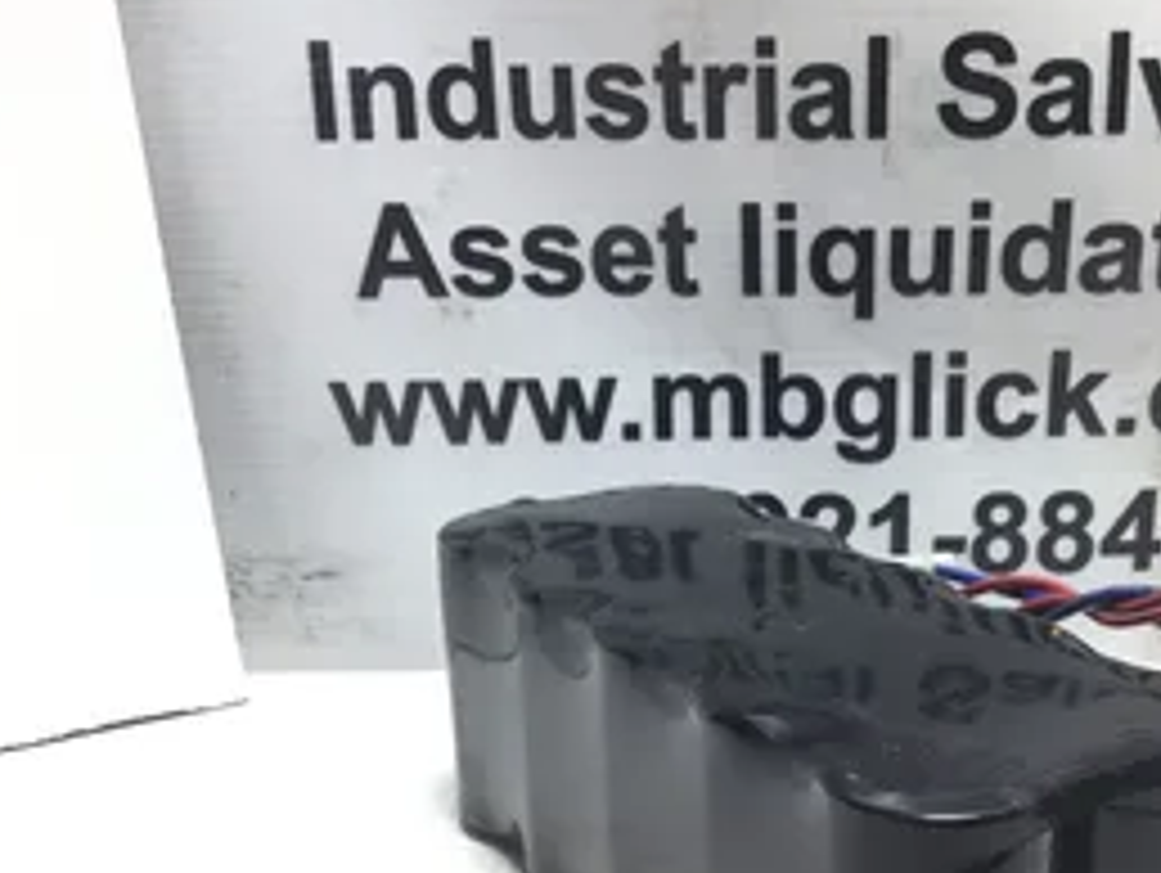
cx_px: 774
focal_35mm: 48
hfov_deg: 39.2
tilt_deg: -20.6
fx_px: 1611
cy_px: 626
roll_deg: -0.1
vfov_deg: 29.9
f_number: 2.4
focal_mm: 3.3
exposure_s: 1/60
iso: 32
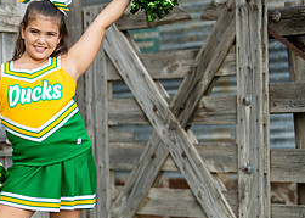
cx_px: -39
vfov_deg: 10.6
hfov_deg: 14.5
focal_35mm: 135
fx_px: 1169
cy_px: 144
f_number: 1.2
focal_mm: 50
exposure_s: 1/1600
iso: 125
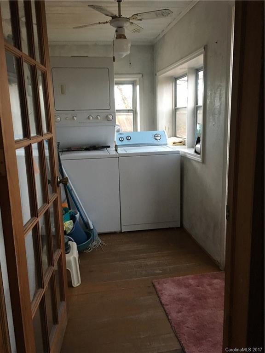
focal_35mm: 29
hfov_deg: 48.2
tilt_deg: -11.2
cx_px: 132
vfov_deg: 61.7
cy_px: 176
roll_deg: +0.3
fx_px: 296
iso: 200
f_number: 2.2
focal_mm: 4.15
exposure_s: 1/24
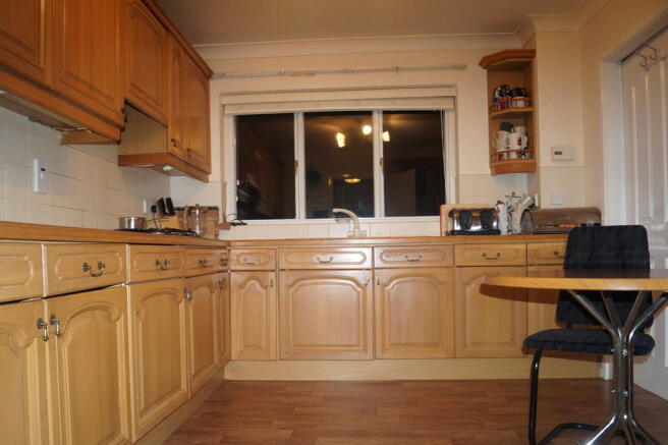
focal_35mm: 27
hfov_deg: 67.4
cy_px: 222
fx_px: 501
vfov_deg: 47.9
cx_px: 334
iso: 640
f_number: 3.5
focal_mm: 18
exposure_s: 1/125
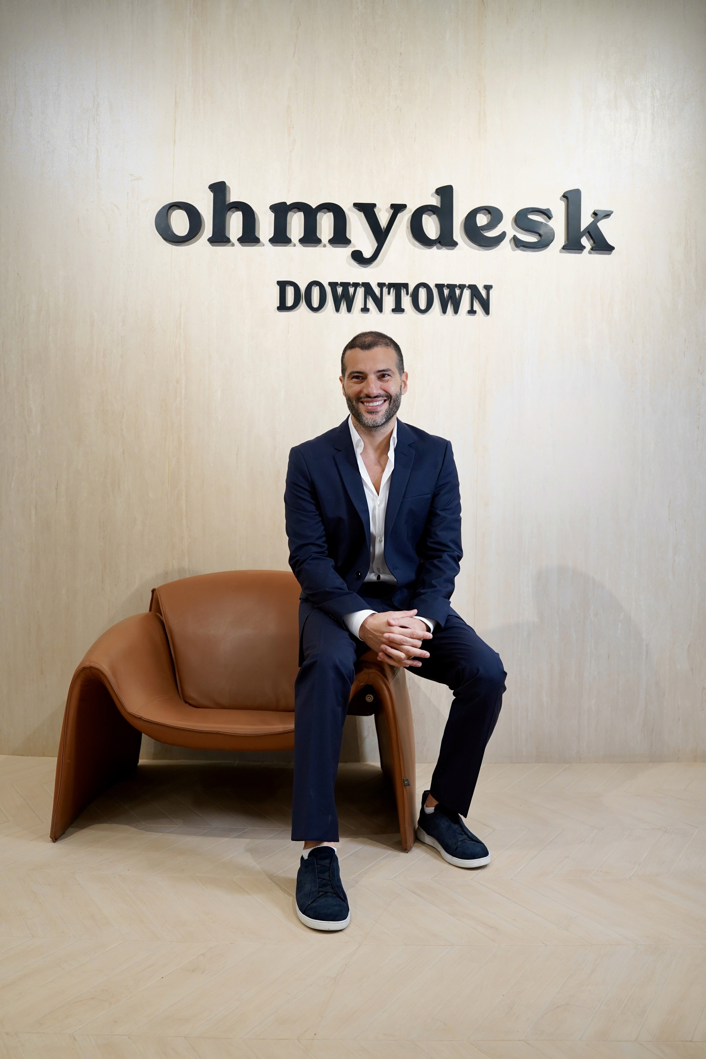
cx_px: 353
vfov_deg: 54.4
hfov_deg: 37.9
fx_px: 1030
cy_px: 530
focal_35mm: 35
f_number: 4
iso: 1000
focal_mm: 35
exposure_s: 1/100
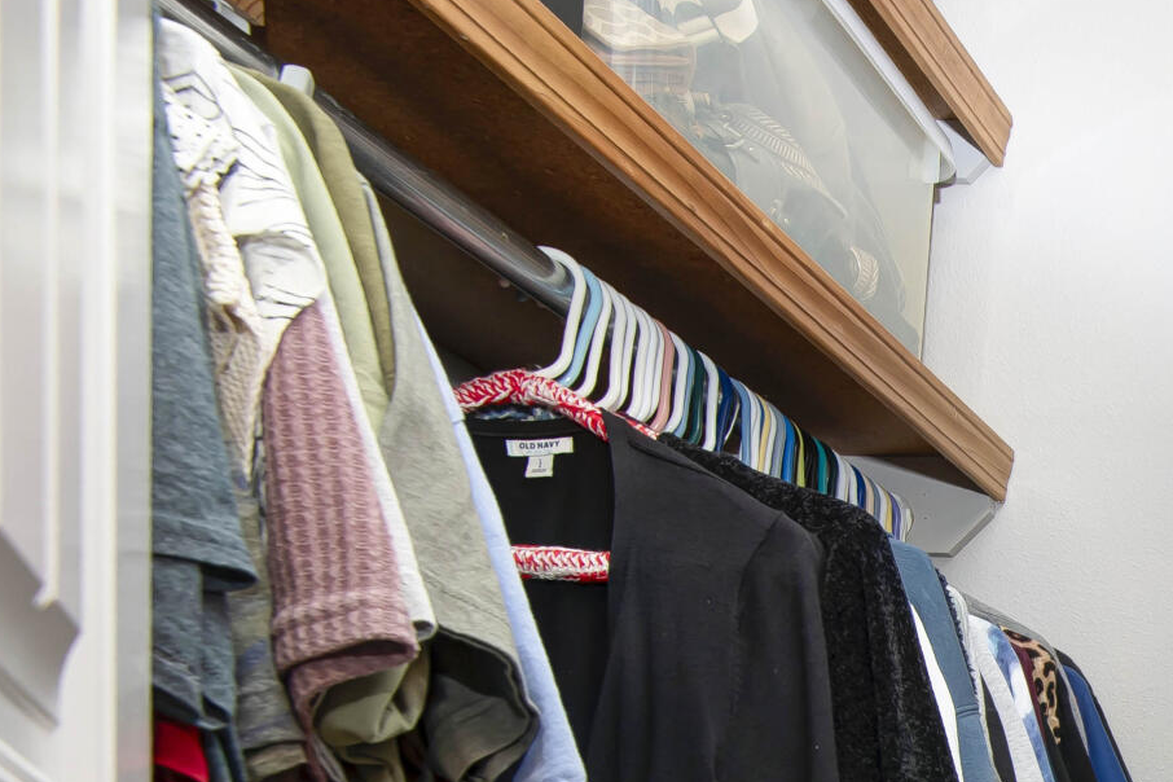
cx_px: 1770
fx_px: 1727
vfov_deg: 21.5
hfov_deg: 26.6
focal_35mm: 53
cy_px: 1162
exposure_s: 1/15
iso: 200
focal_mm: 16
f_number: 6.7
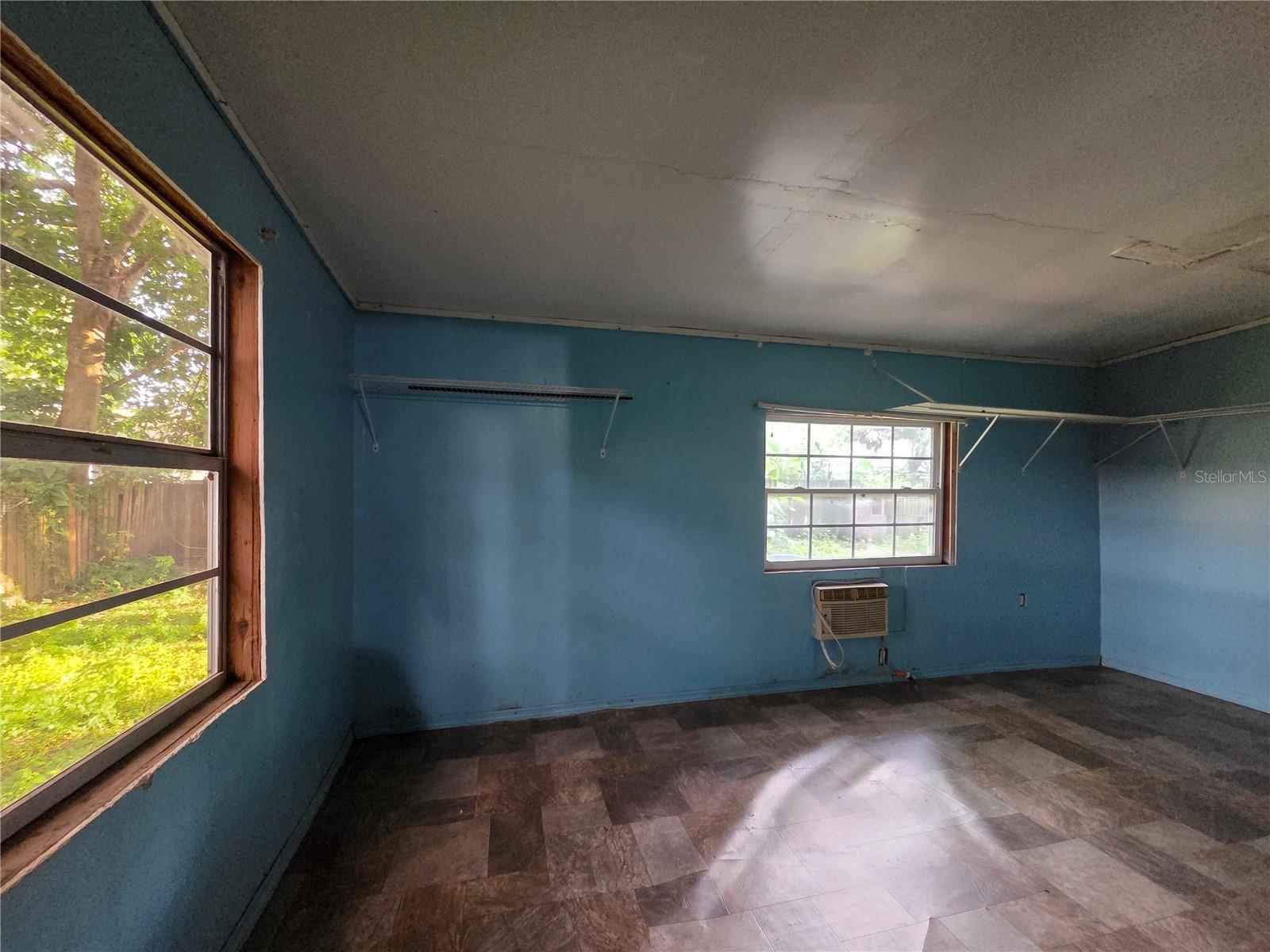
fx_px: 477
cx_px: 635
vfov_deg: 89.9
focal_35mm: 13
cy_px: 476
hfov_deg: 106.2
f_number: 2.2
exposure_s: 1/60
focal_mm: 2.2
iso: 1600
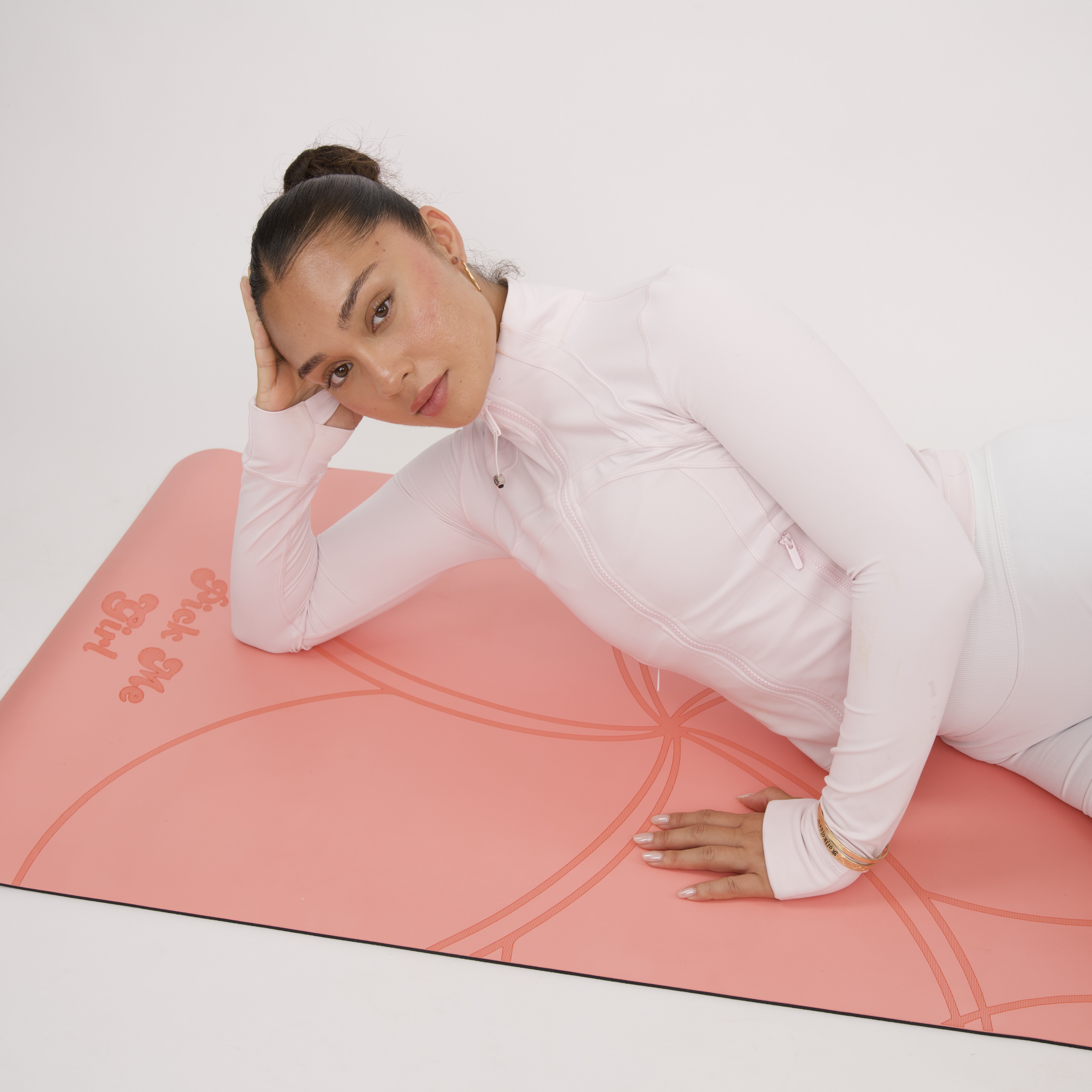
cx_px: 550
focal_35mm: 45
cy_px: 541
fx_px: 1606
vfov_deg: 37.6
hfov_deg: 37.6
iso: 200
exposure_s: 1/125
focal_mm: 35
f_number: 7.1
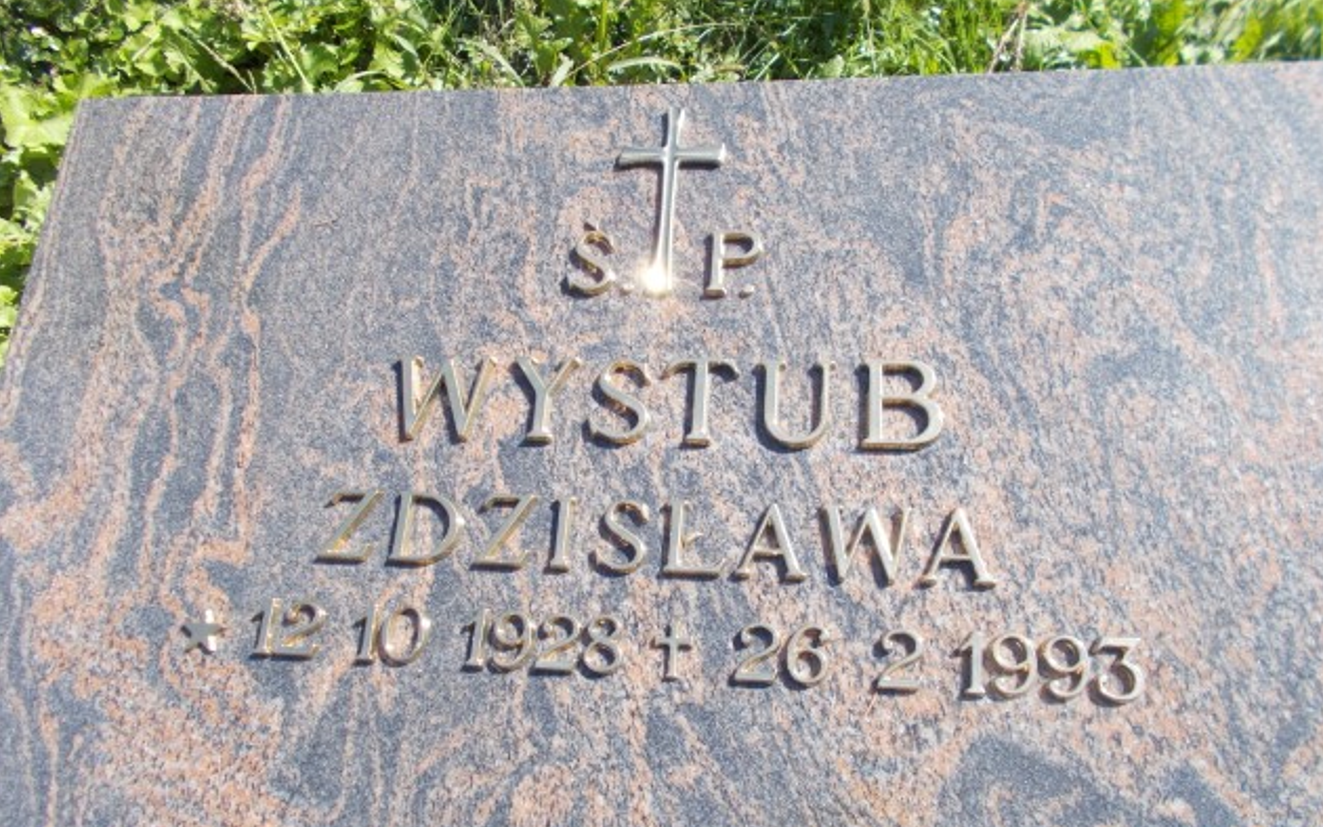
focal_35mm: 28
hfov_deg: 66.5
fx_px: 1010
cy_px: 489
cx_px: 670
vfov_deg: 44.4
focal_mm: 4.6
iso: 80
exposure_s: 1/320
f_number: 3.2
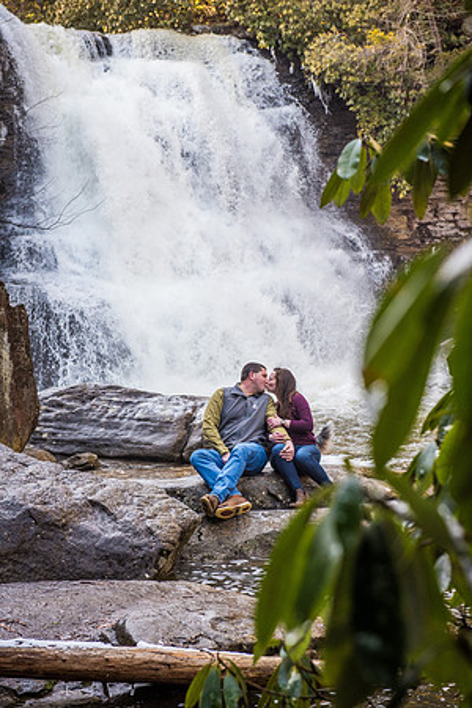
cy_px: 354
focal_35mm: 70
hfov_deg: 19.5
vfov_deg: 28.8
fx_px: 1377
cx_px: 236
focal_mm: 70
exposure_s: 1/250
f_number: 6.3
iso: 1600
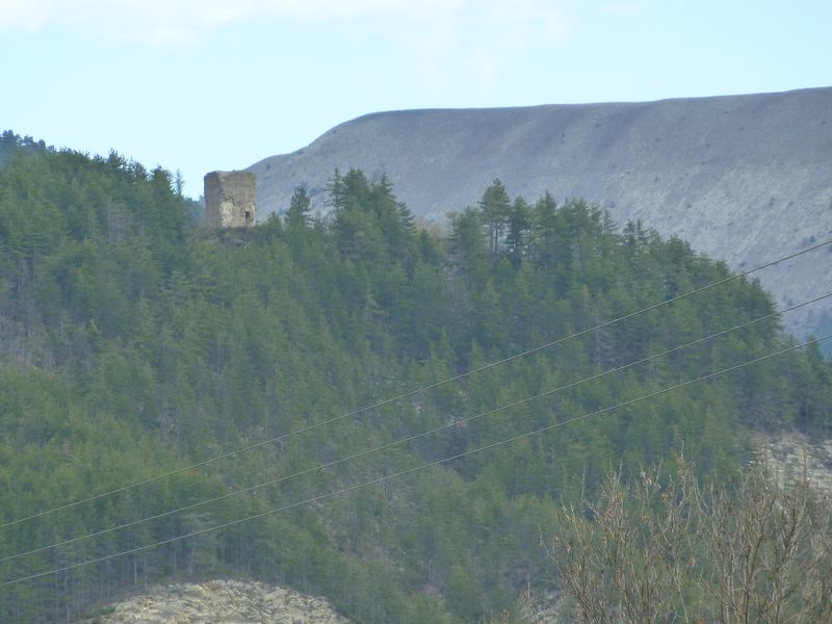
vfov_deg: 4.1
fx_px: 8749
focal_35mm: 364
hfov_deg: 5.4
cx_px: 416
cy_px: 312
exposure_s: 1/200
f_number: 4.9
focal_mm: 49.2
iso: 125
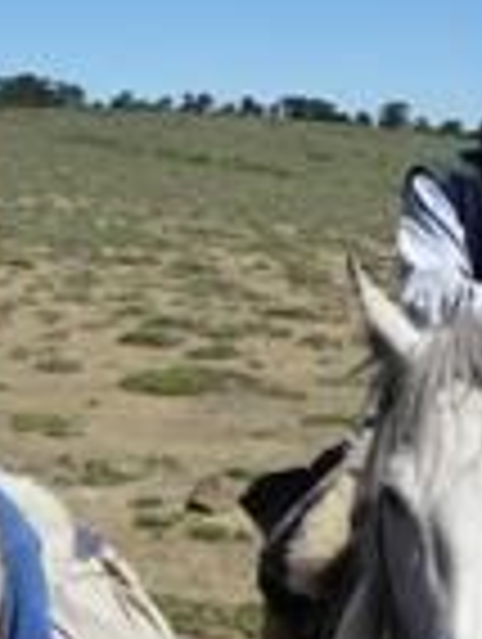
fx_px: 1981
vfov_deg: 18.3
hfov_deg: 13.4
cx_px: 622
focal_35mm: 107
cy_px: 448
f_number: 6.6
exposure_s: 1/250
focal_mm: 6.3
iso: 64
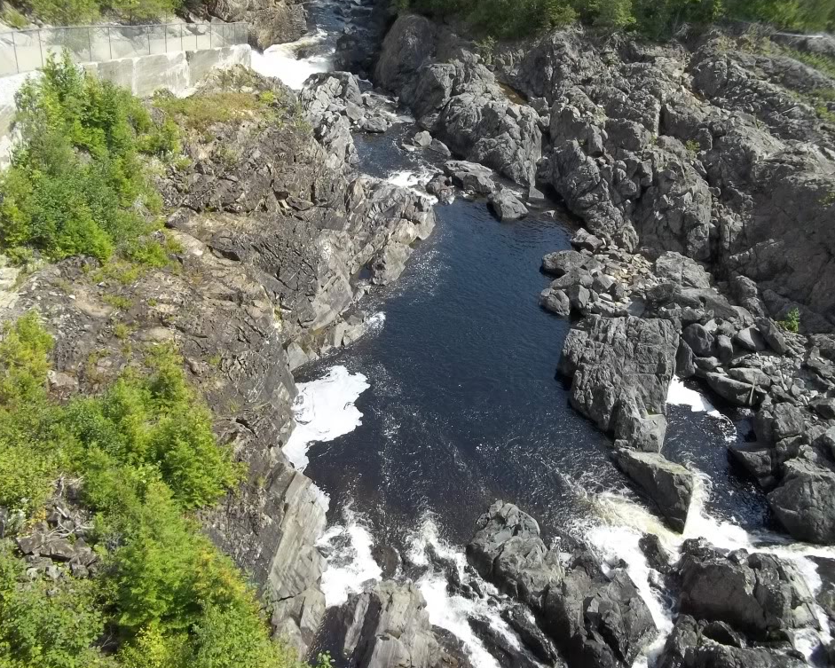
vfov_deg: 43.4
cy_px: 334
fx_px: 840
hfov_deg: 52.8
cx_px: 387
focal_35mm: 34
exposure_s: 1/80
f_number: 8.8
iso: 64
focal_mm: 5.7
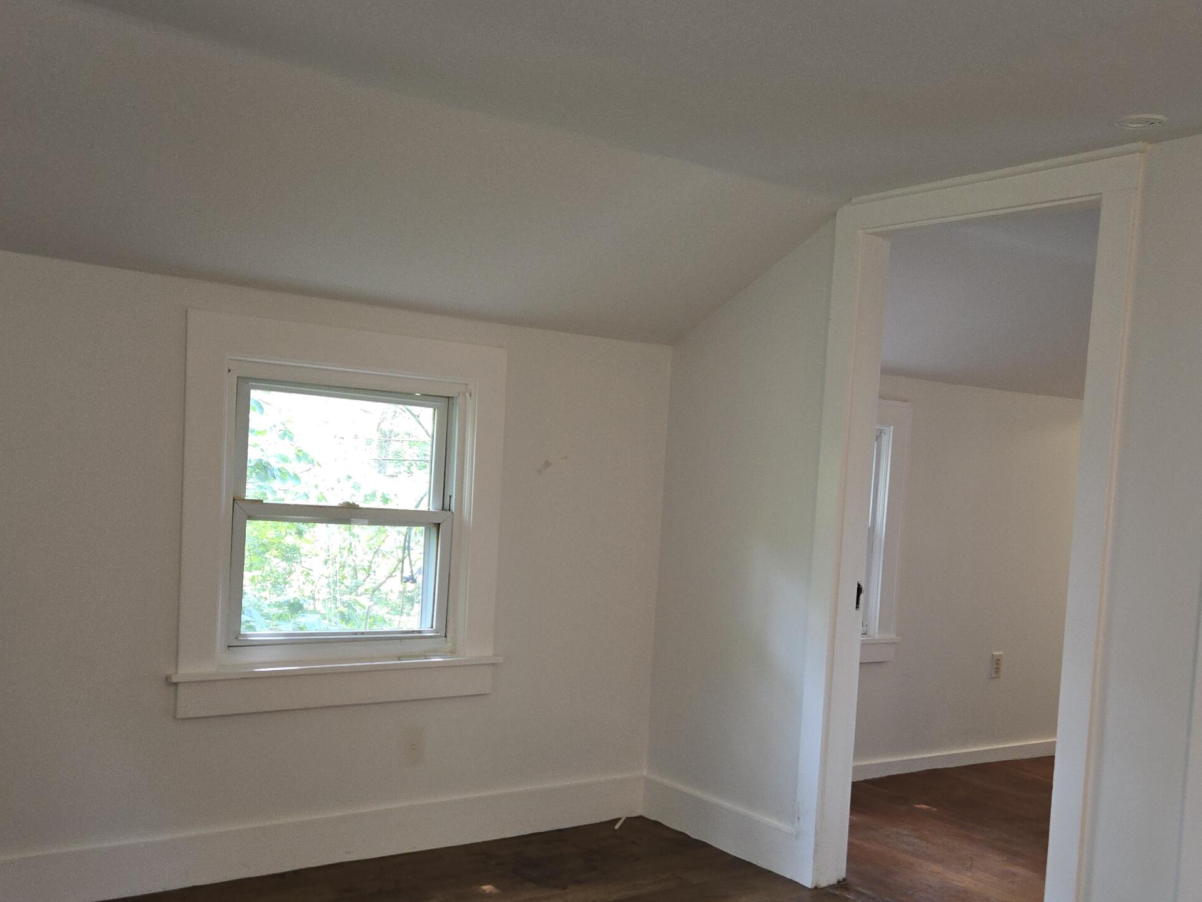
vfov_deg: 39.5
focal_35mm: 36
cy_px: 549
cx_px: 688
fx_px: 1250
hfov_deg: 51.2
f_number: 1.8
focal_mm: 5.4
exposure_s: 1/60
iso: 100
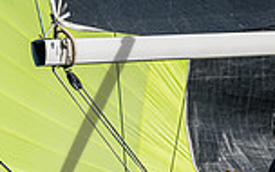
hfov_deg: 3.2
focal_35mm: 648
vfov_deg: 2.0
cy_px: 242
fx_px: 4857
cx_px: 140
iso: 400
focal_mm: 160
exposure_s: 1/6400
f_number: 4.8
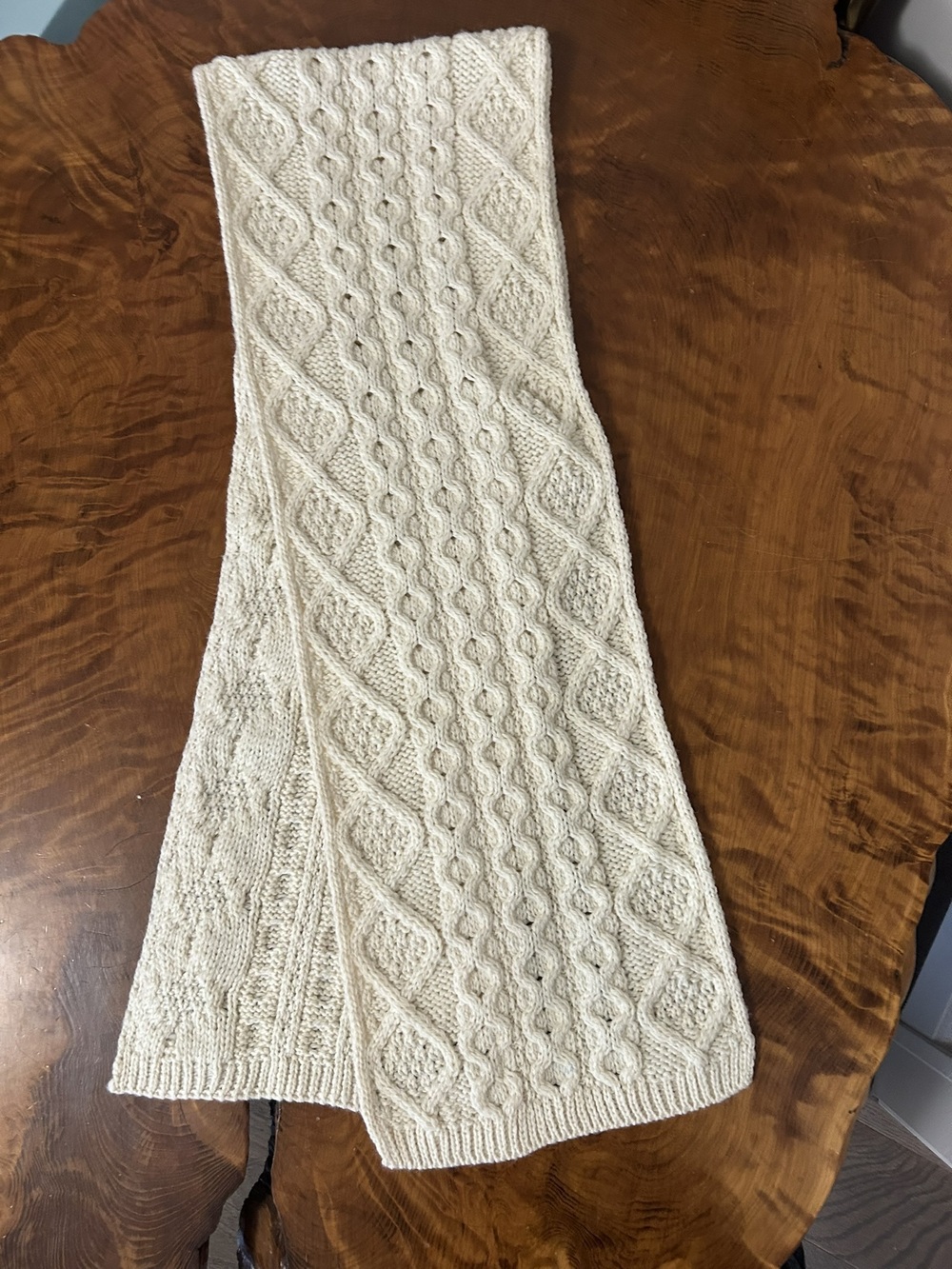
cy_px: 634
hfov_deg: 53.1
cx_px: 476
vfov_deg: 67.3
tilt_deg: -82.3
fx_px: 953
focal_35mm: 26
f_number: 1.5
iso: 250
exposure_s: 1/60
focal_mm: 5.7
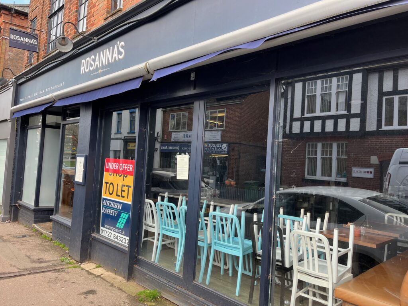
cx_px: 204
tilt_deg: +2.3
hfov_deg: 67.3
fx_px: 306
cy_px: 153
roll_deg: -3.5
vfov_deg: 53.1
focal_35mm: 26
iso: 40
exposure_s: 1/234
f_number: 1.6
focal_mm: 5.1
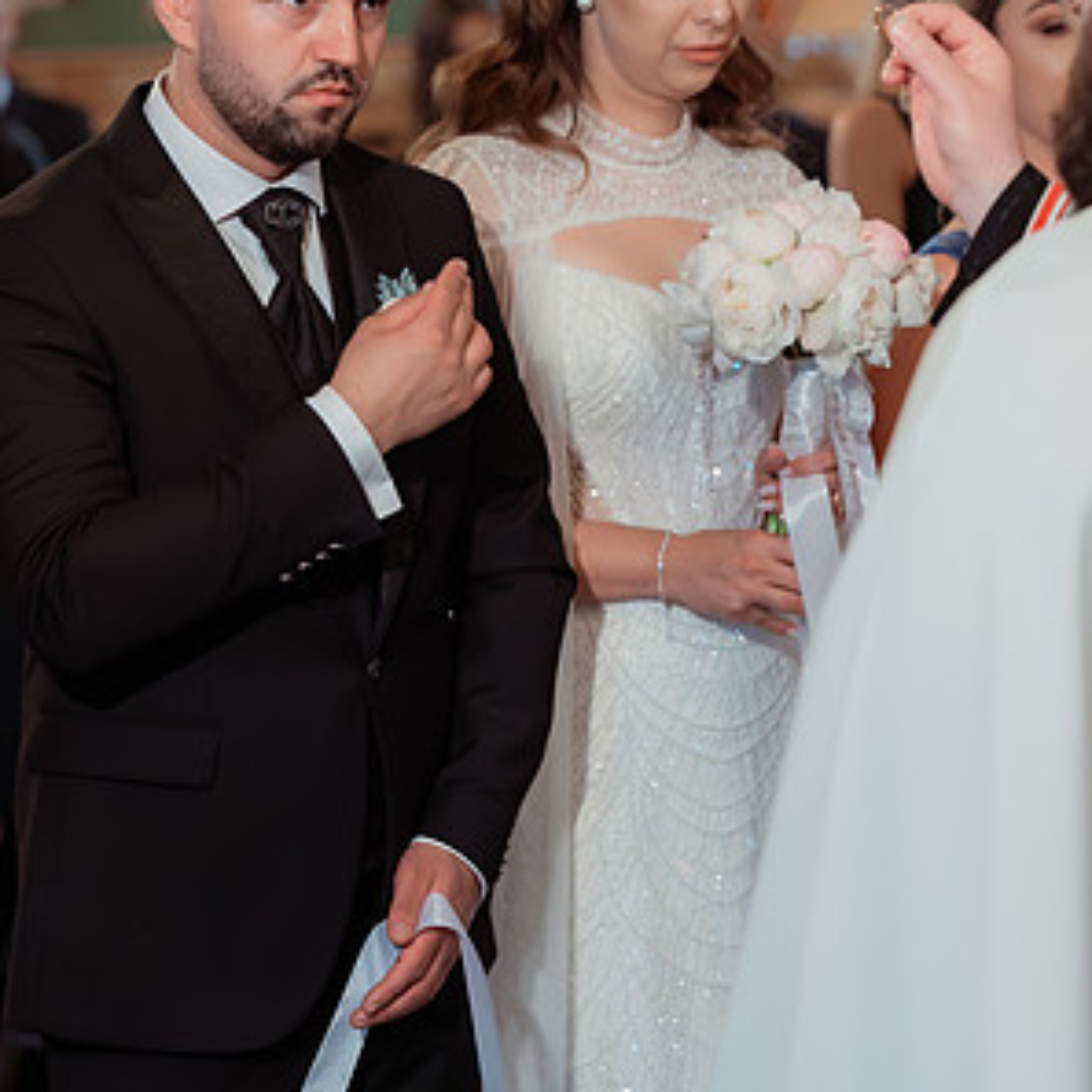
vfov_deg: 12.4
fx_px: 5032
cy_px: 390
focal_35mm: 141
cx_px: 757
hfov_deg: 12.4
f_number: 2.8
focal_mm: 85
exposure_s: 1/250
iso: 3200
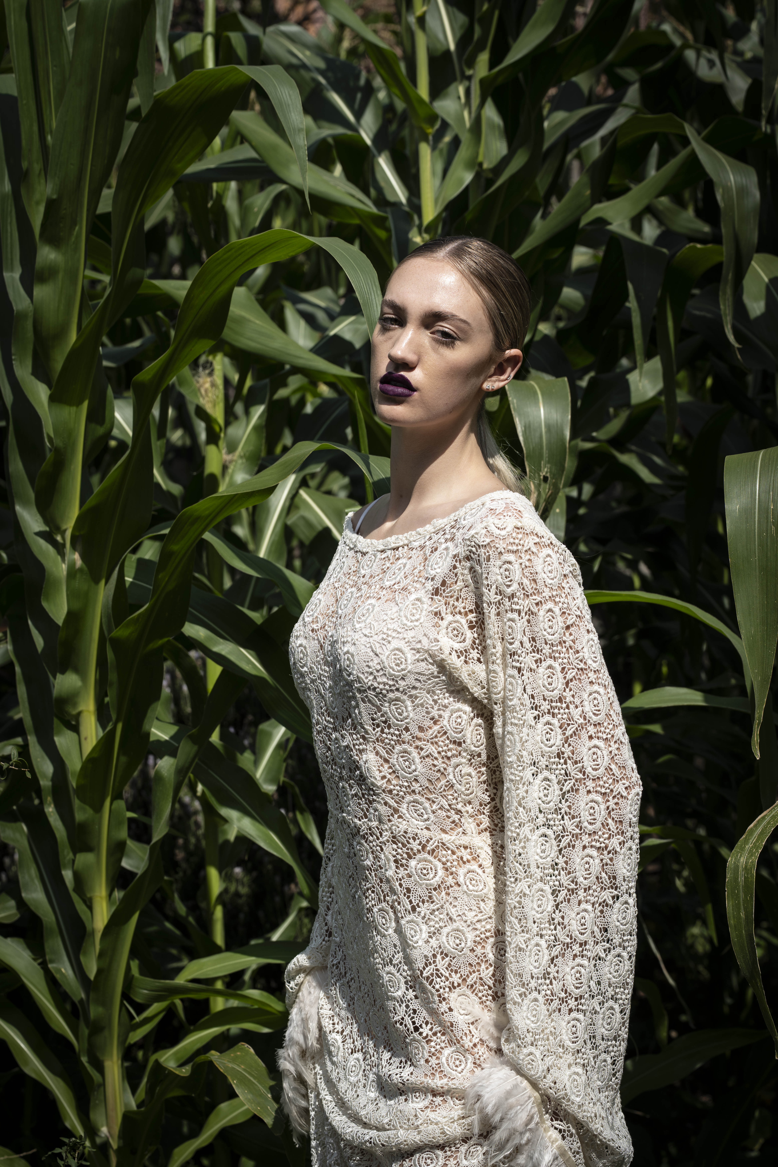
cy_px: 584
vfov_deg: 28.1
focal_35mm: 72
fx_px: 2334
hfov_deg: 18.9
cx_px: 389
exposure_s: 1/640
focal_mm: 72
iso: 50
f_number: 6.3
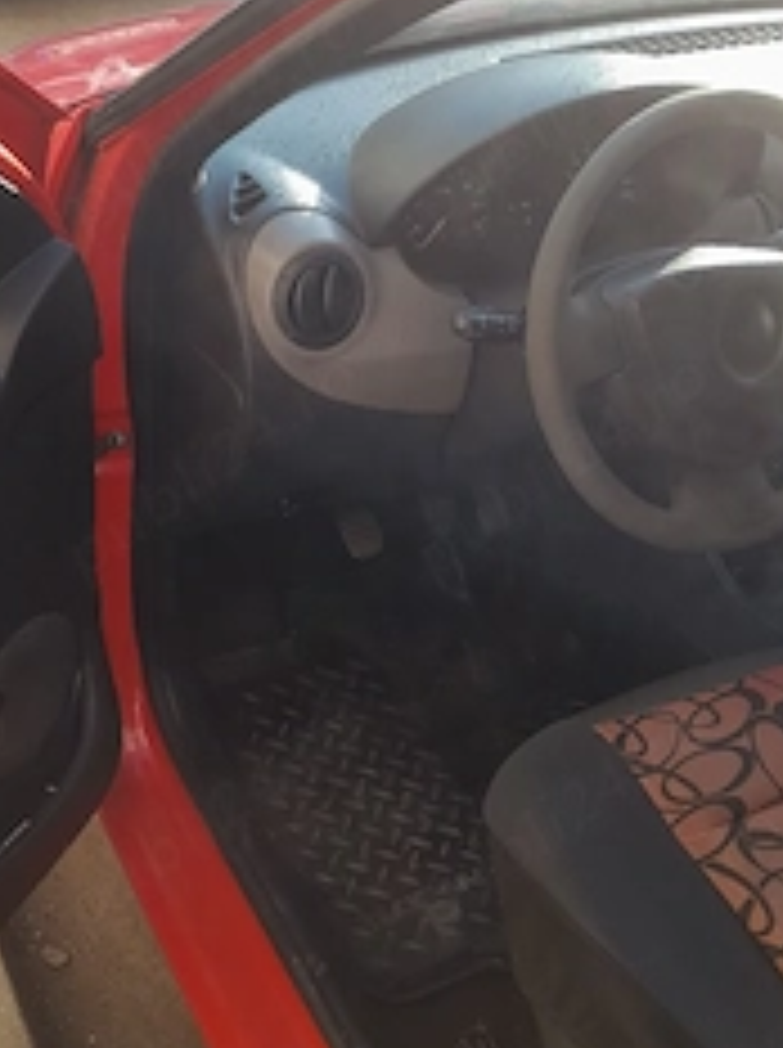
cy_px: 522
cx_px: 302
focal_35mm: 43
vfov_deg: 43.9
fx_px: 1300
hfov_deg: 33.4
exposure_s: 1/101
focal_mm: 4.6
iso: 20
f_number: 2
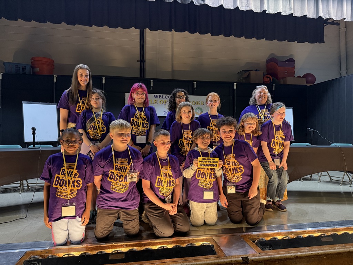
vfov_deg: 56.8
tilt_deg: +1.1
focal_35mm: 24
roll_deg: +0.1
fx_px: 245
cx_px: 176
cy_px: 132
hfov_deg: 71.6
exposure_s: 1/60
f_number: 1.78
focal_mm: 6.76
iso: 640
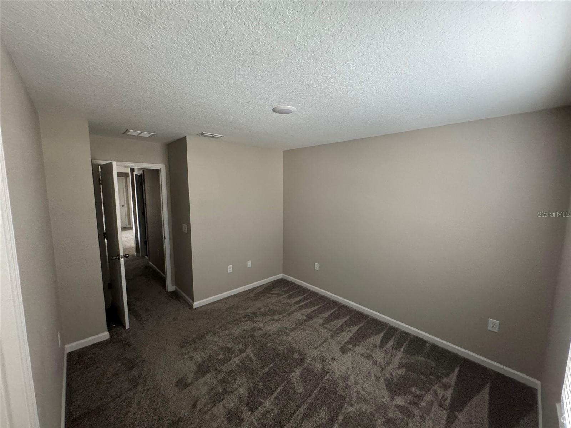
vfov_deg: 85.7
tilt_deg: -7.5
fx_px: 231
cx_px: 286
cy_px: 214
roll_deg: -0.9
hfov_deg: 102.1
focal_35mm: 14
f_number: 2.2
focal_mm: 2.22
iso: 640
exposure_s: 1/60
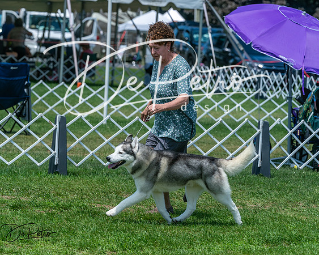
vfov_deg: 7.6
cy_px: 113
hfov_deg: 9.5
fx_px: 1921
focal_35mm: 204
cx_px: 135
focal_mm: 159
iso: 125
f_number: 5.6
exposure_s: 1/1000
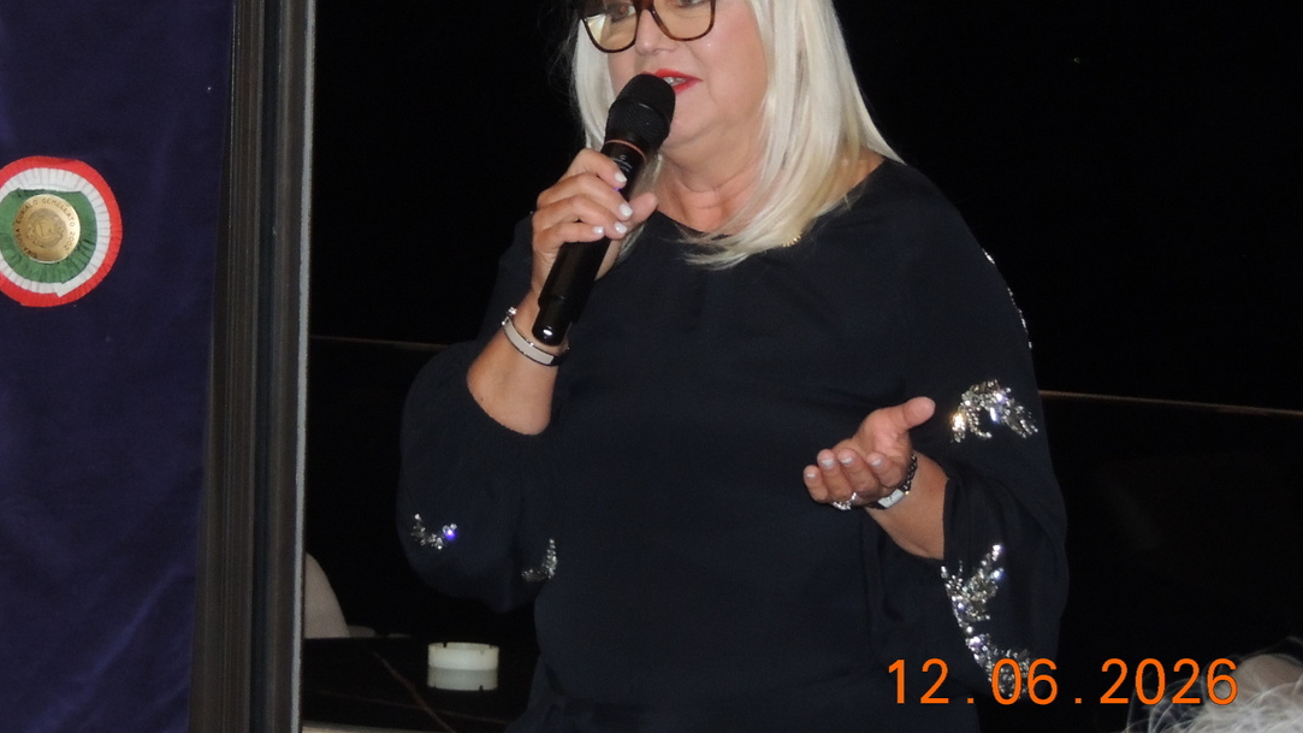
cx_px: 360
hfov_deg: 13.3
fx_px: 5562
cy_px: 113
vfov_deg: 7.5
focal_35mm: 161
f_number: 4.1
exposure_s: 1/60
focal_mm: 17.8
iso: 640
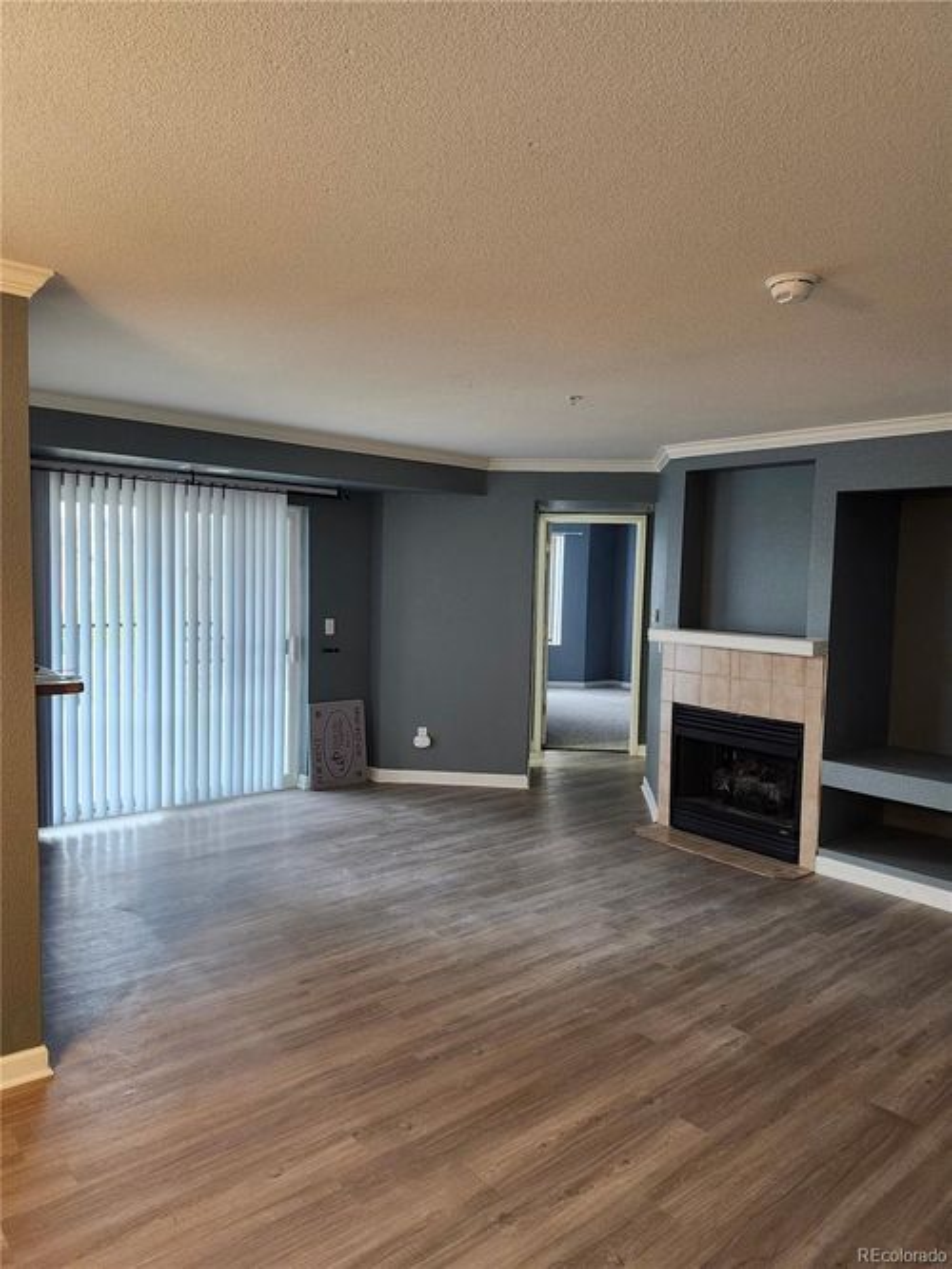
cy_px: 634
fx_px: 844
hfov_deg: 58.9
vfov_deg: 73.9
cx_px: 476
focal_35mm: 23
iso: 800
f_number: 1.8
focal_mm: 5.54
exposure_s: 1/120
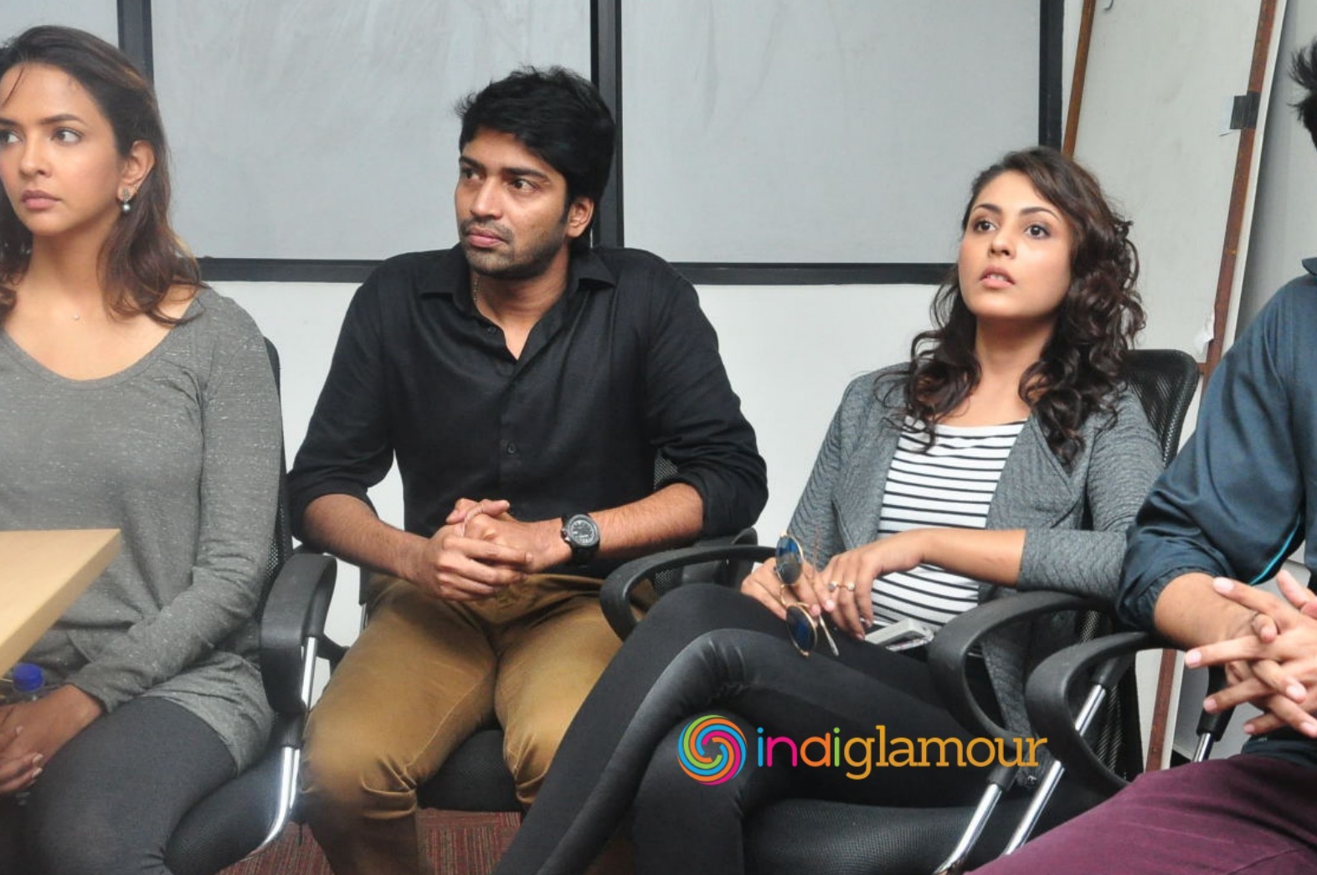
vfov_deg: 24.1
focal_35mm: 56
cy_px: 500
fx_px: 2046
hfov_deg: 35.4
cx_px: 862
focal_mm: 26
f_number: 7.1
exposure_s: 1/125
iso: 1600
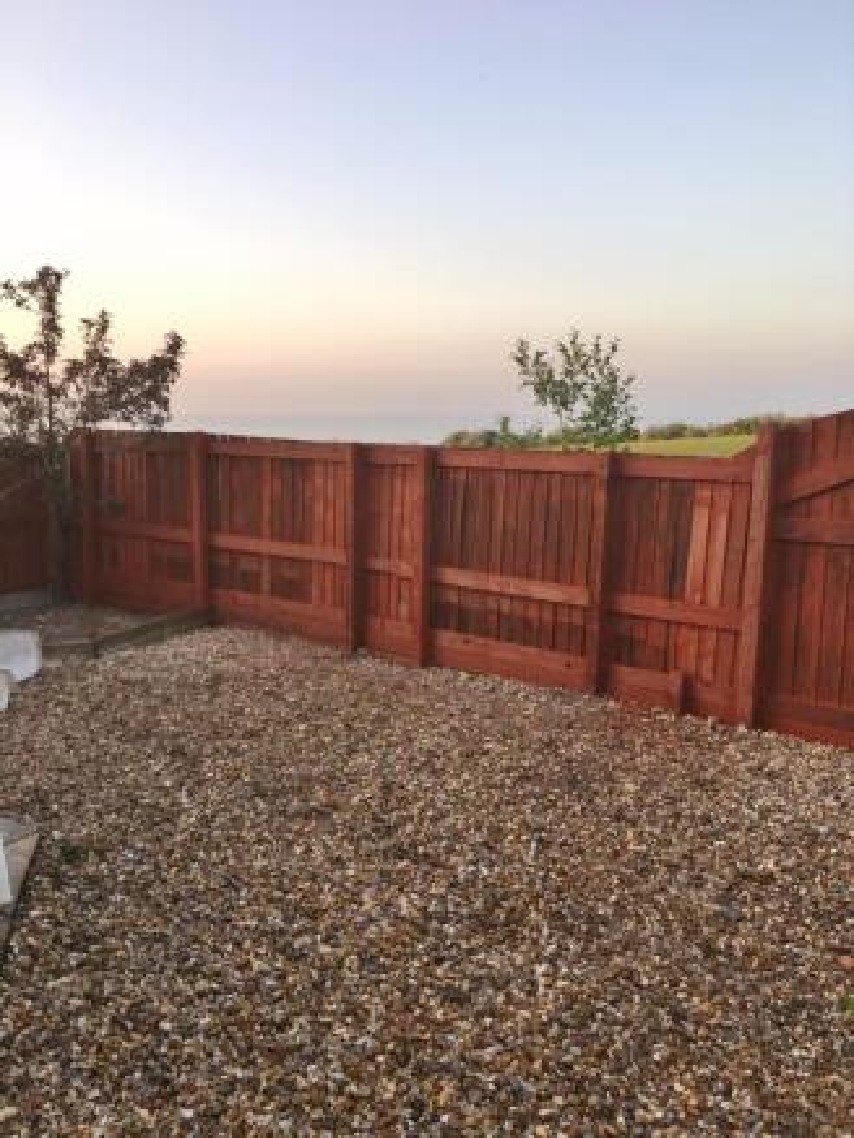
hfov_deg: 48.2
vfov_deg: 61.6
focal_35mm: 29
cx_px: 427
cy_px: 569
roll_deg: -1.4
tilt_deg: -9.1
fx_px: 953
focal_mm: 4.15
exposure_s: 1/100
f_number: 2.2
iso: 25
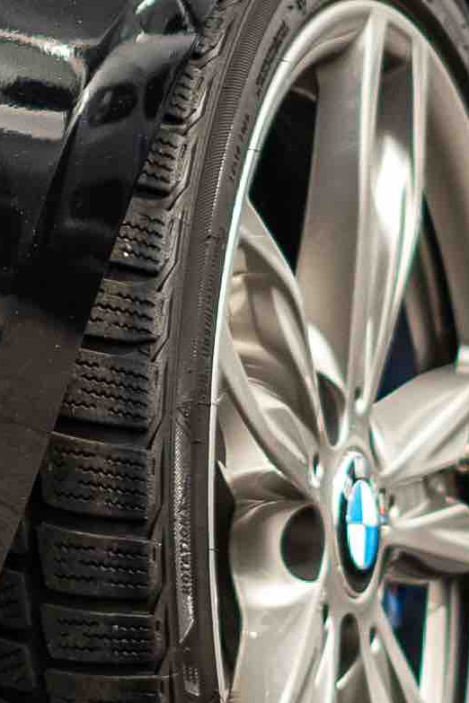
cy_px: -187
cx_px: -119
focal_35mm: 383
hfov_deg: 3.6
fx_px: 7484
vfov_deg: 5.4
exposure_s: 1/1000
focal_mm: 50
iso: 100
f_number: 2.2
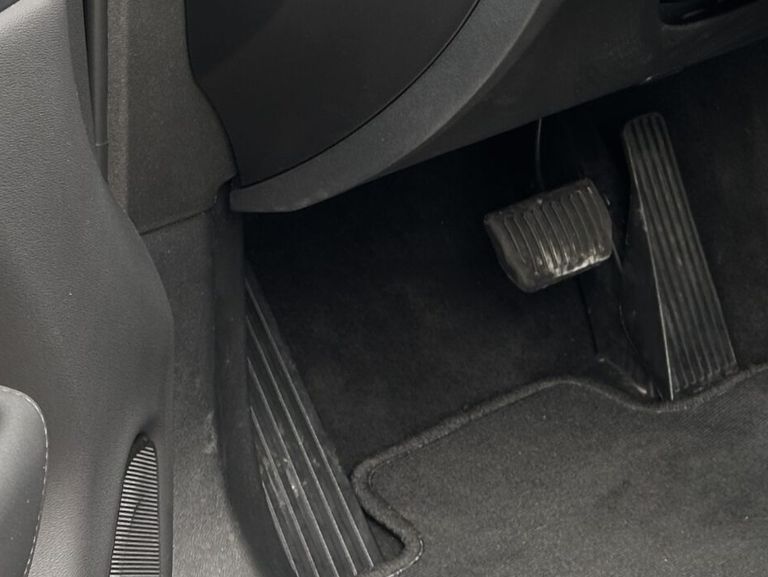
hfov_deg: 14.6
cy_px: 47
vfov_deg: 11.2
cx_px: 874
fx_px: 2907
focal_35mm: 131
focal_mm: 6.86
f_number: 1.78
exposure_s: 1/121
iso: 64
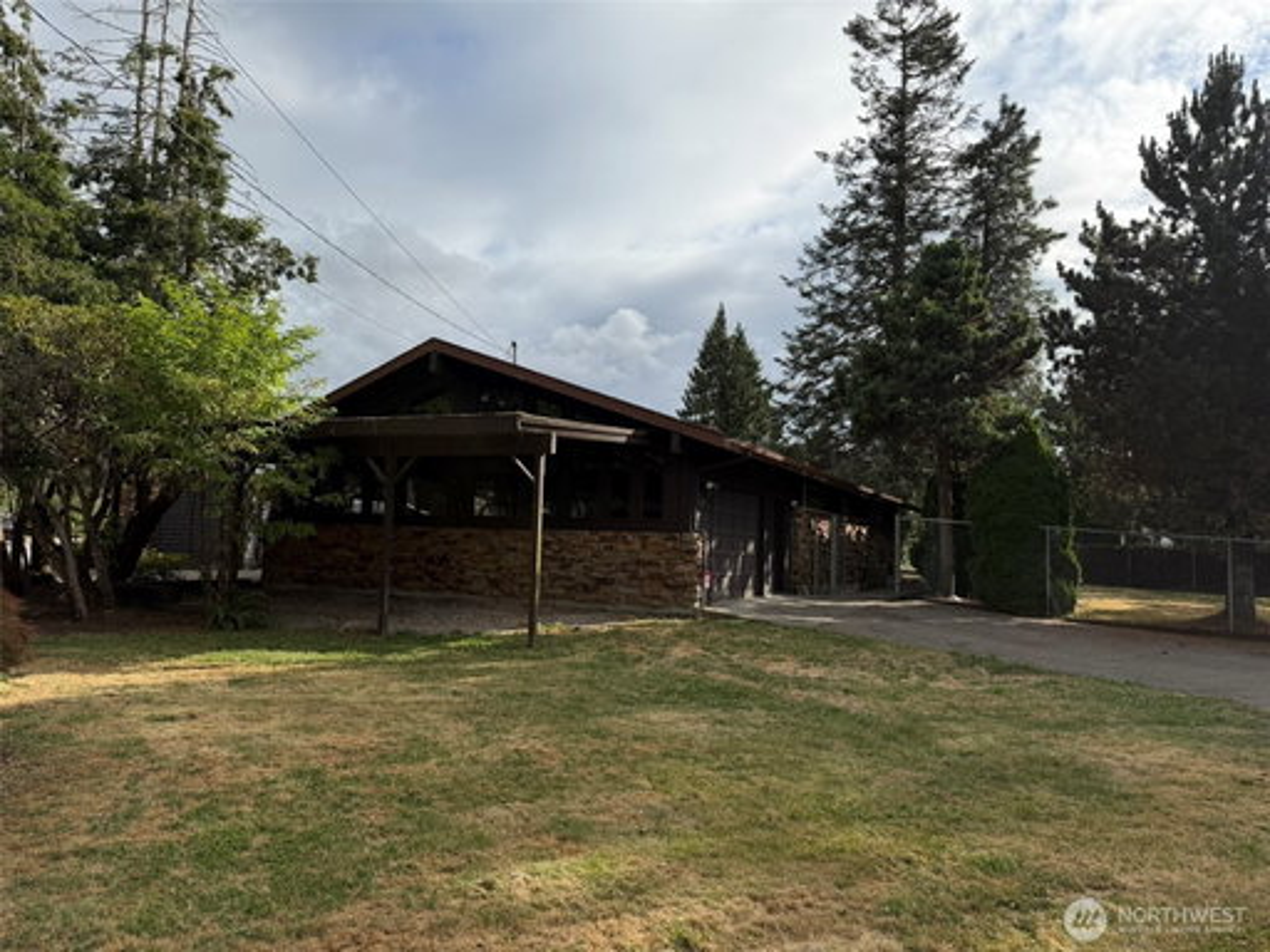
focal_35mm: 24
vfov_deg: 56.8
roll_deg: -1.5
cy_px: 476
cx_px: 635
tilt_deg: +3.9
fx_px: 881
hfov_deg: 71.6
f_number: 1.78
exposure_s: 1/4673
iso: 100
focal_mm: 6.76
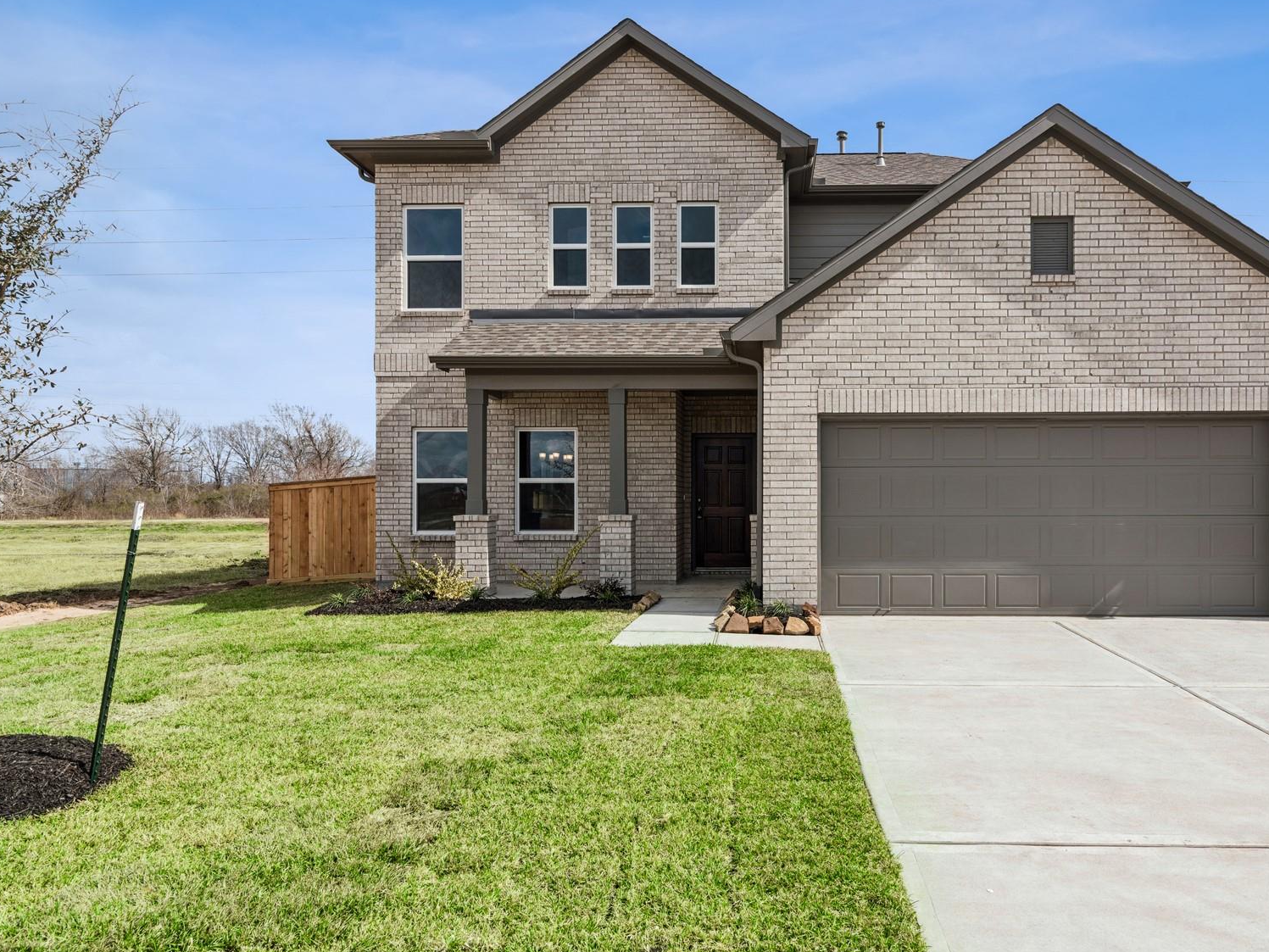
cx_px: 749
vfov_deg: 54.9
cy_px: 491
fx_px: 917
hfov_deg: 68.8
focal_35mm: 25
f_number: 9
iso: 100
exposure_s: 1/200
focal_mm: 19
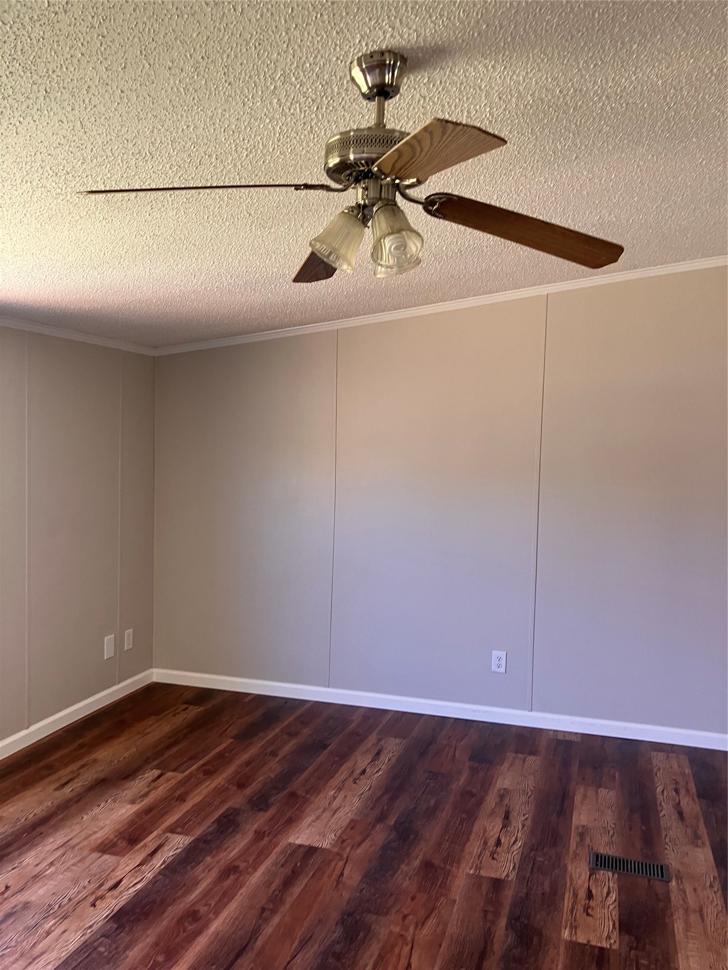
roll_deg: -0.9
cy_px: 485
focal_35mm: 28
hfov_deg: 49.7
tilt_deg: -3.0
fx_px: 785
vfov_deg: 63.4
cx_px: 364
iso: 80
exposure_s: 1/64
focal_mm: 3.99
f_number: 1.8
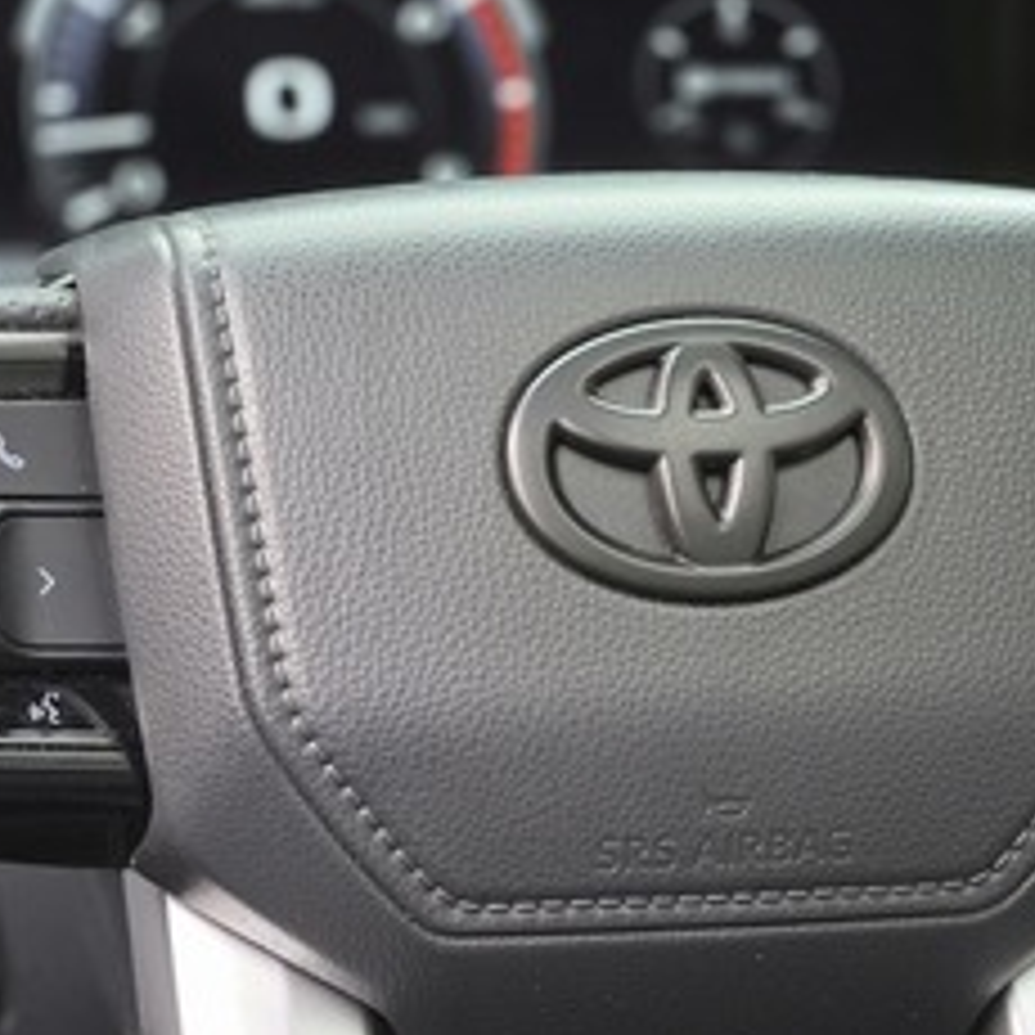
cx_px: 657
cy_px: 439
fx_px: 6292
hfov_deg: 9.4
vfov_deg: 9.4
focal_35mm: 186
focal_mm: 18.6
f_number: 2.9
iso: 500
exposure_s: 1/120
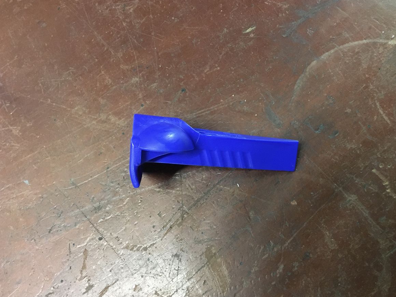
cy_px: 151
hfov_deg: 56.8
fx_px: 366
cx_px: 208
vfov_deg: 44.2
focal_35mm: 32
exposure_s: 1/17
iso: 320
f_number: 2.2
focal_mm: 4.15
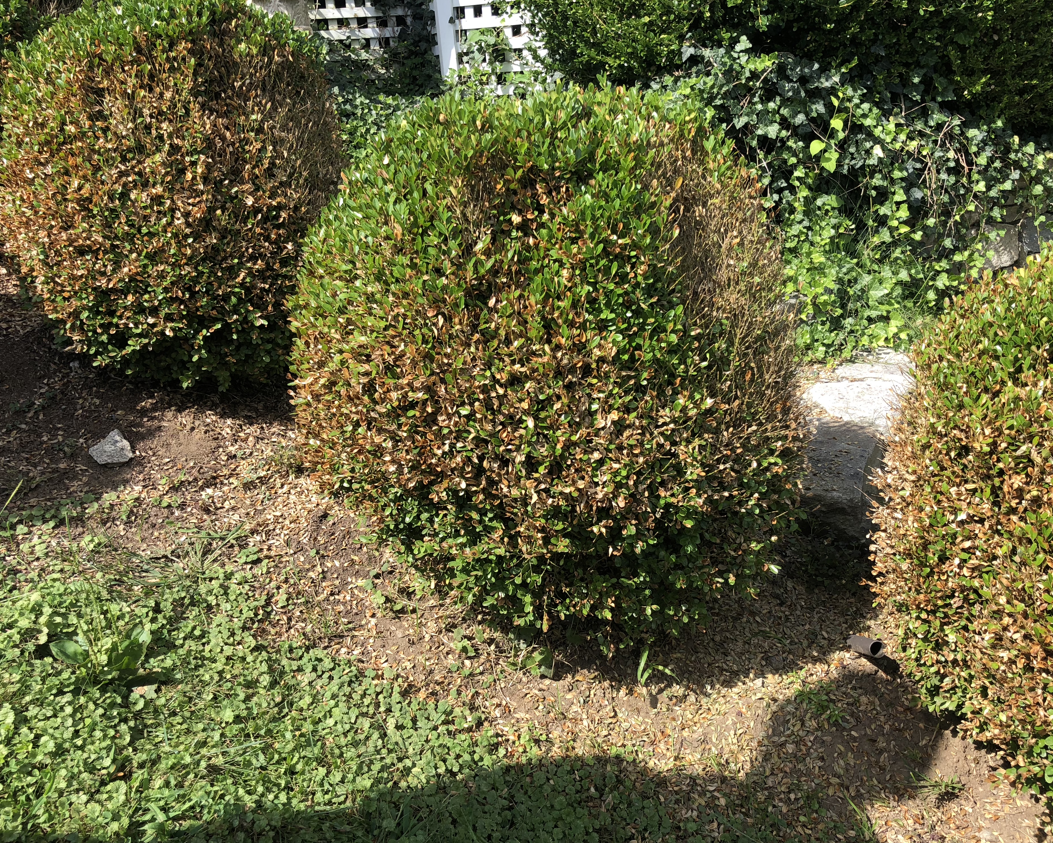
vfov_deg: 48.5
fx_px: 935
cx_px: 524
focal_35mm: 30
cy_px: 428
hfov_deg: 58.8
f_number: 1.8
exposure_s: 1/738
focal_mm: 3.99
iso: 20
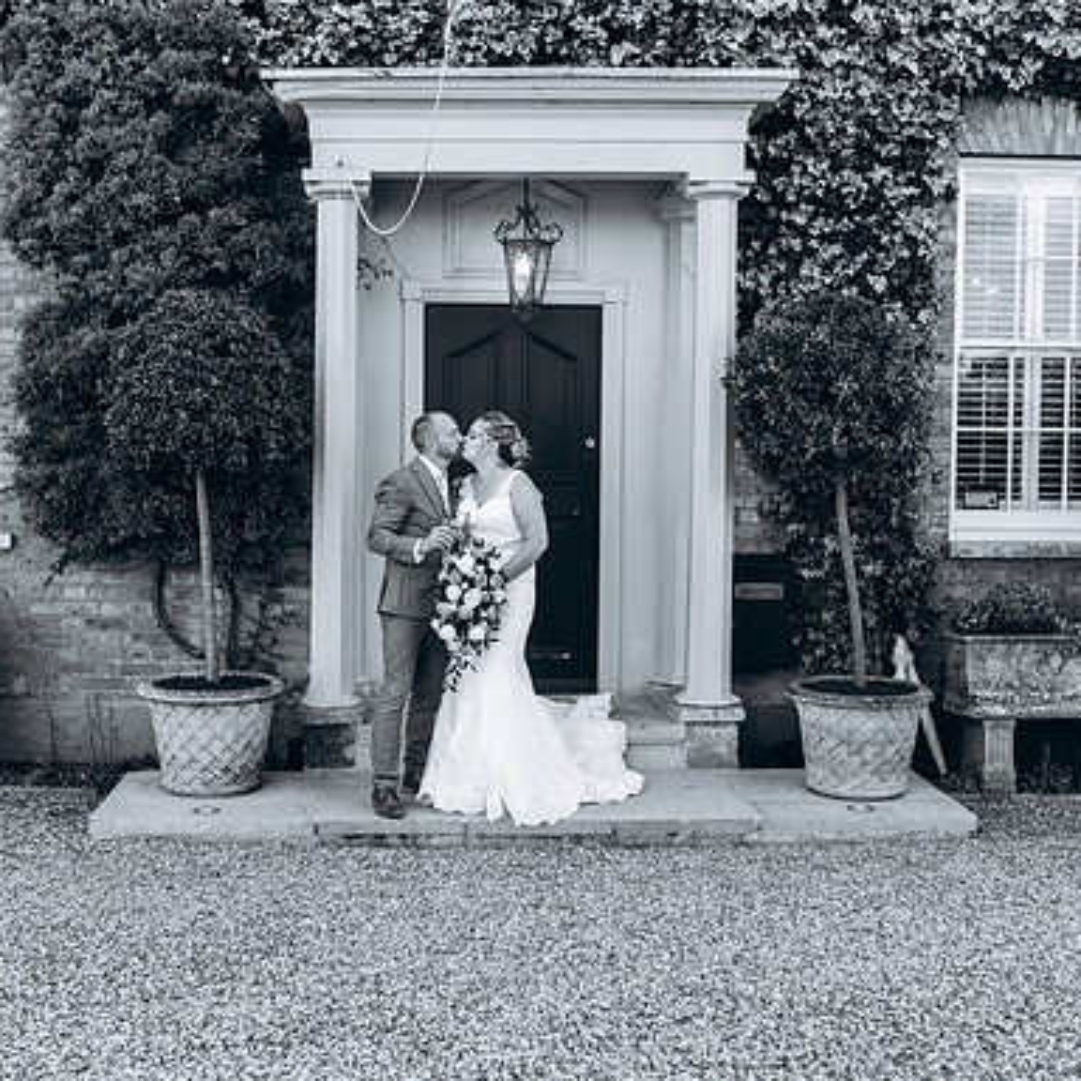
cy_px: 540
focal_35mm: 46
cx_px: 493
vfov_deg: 36.8
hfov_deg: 36.8
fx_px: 1625
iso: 100
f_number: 2.8
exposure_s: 1/320
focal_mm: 35
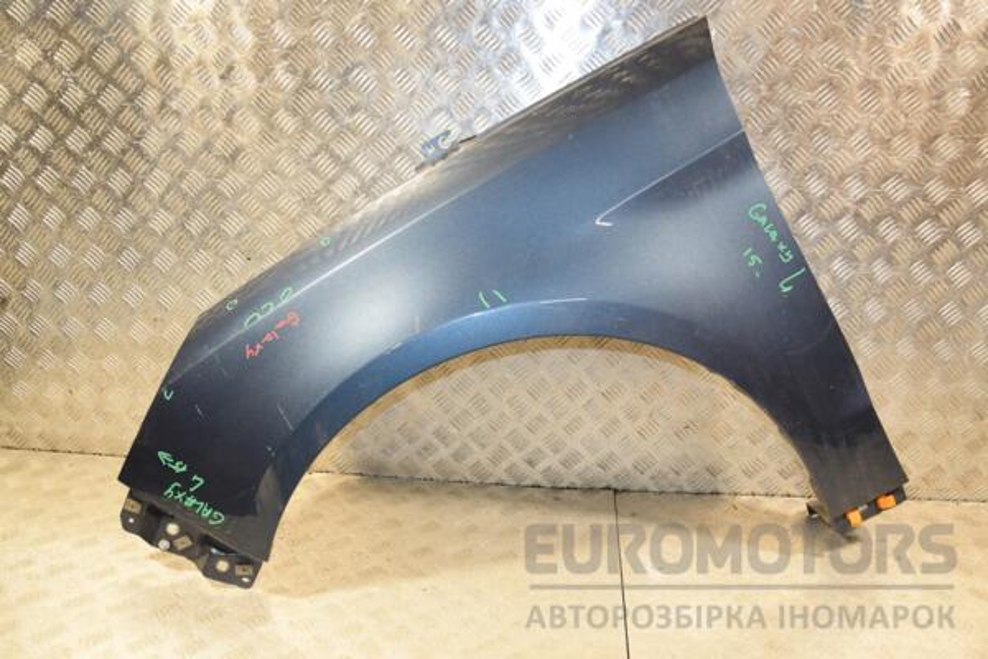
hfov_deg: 67.4
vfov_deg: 47.9
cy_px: 330
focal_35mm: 27
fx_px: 741
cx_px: 494
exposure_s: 1/125
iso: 800
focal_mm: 18
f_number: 5
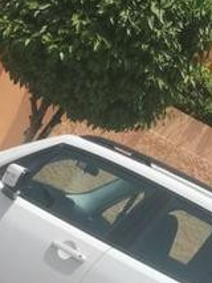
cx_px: 58
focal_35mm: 126
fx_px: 1031
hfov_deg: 11.7
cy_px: 392
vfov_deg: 14.8
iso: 50
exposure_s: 1/2488
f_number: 1.8
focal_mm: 5.58
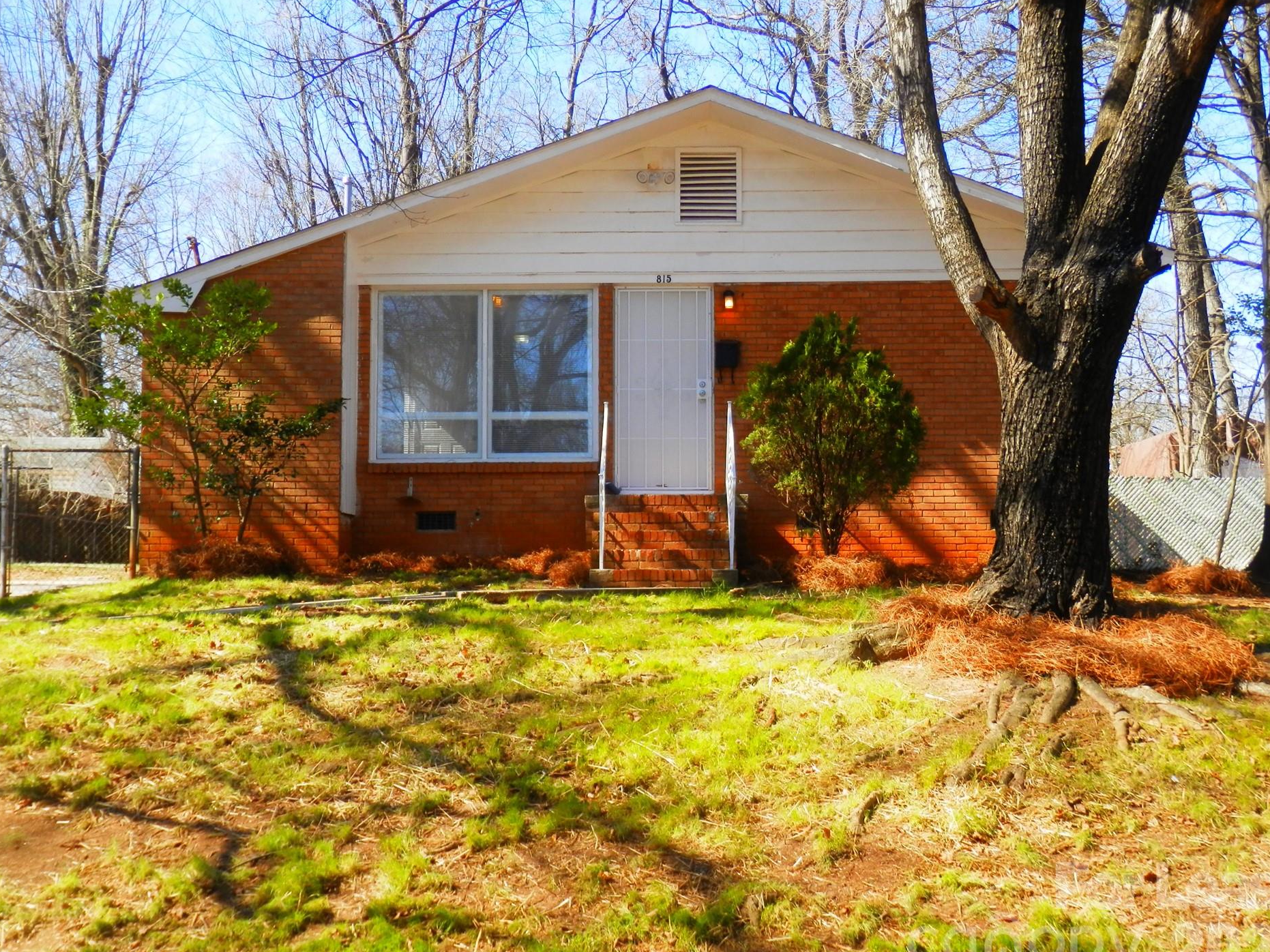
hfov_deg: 42.9
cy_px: 472
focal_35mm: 44
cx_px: 619
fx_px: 1614
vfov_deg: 32.9
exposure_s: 1/200
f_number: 3.7
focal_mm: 7.3
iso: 80
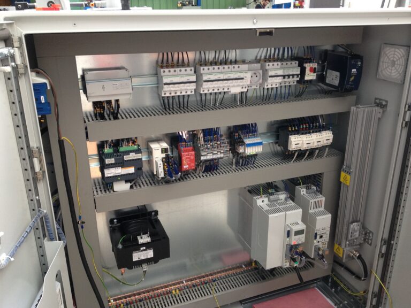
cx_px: 206
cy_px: 154
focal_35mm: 35
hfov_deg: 52.6
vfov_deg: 40.7
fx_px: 416
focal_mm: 4.28
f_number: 2.4
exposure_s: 1/20
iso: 100
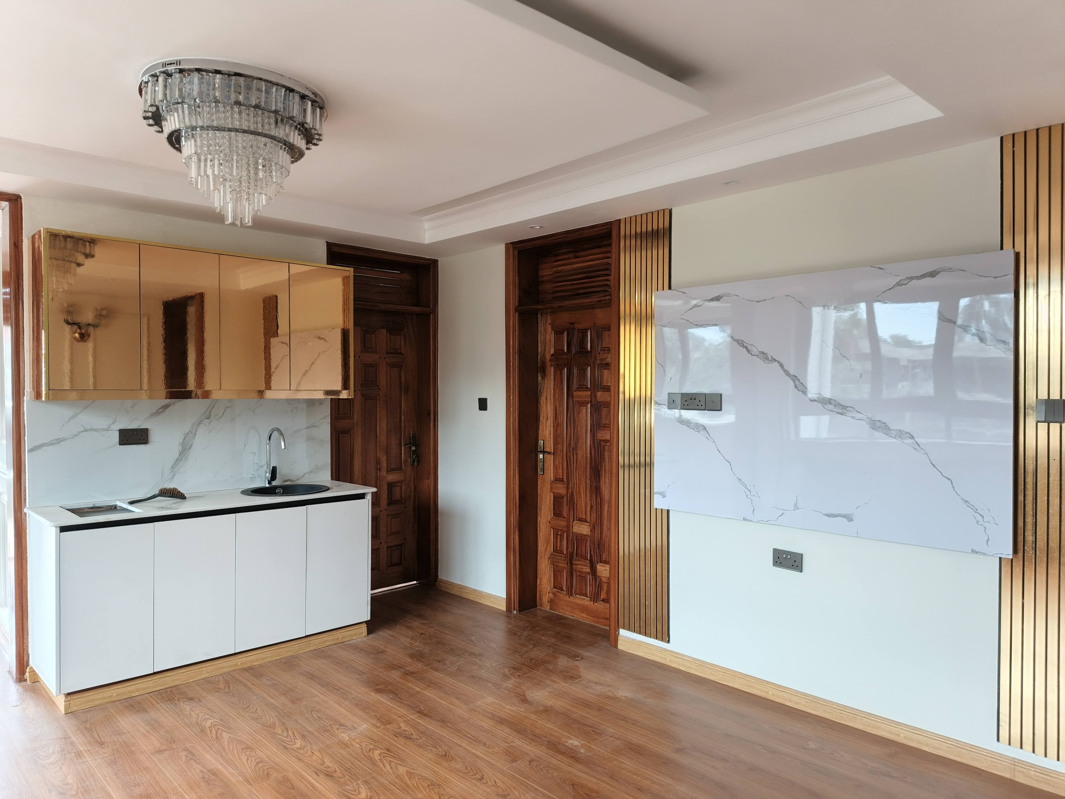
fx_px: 708
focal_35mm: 23
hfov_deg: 73.9
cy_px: 400
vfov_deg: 58.9
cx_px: 532
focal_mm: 5.56
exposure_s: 1/100
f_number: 1.8
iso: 218
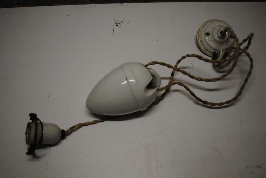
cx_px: 133
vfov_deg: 37.0
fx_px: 266
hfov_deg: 53.1
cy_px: 89
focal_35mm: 36
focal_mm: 24
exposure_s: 1/40
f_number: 4
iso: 200
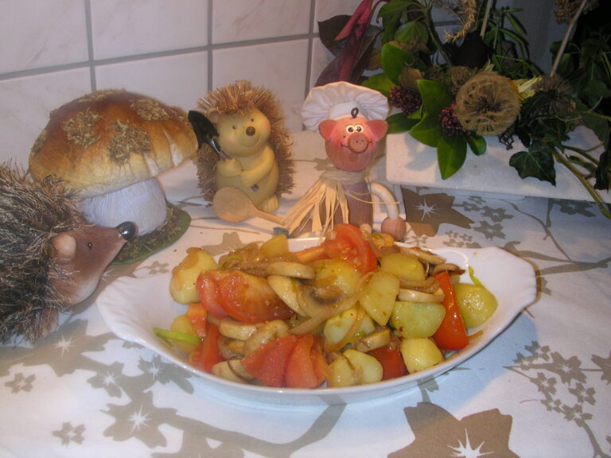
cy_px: 229
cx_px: 306
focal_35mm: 37
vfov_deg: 38.7
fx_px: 653
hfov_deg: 50.1
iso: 100
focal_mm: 5.6
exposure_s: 1/30
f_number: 4.5
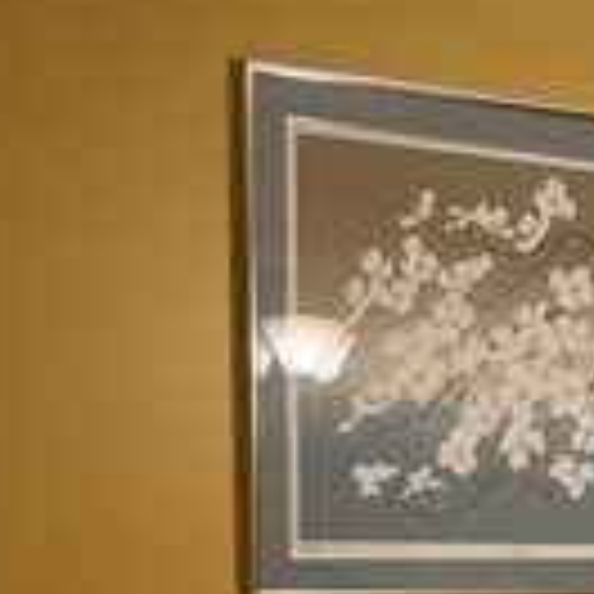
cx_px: 513
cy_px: 976
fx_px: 2000
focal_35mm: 103
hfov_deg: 16.7
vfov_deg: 15.2
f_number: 1.78
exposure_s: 1/60
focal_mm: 6.76
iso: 400
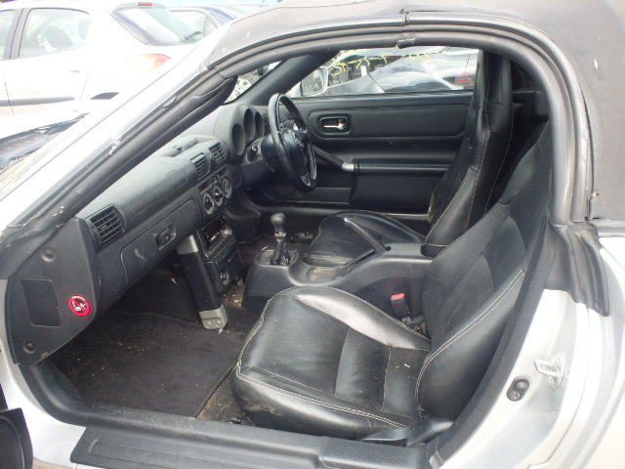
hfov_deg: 63.4
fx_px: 506
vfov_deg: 49.7
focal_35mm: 28
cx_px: 312
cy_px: 234
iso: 125
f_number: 3.9
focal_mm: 5
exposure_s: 1/100
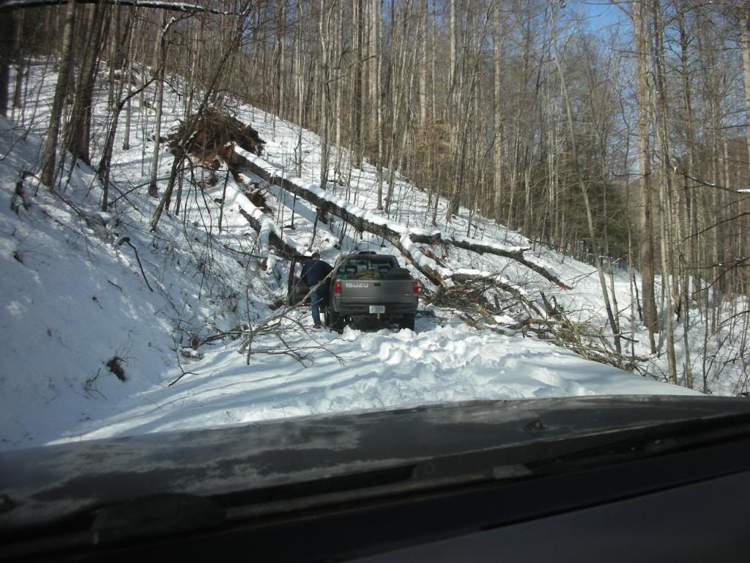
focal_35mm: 35
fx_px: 758
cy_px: 282
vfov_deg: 40.7
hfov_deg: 52.6
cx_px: 375
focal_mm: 5.8
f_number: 3
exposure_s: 1/353
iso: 50
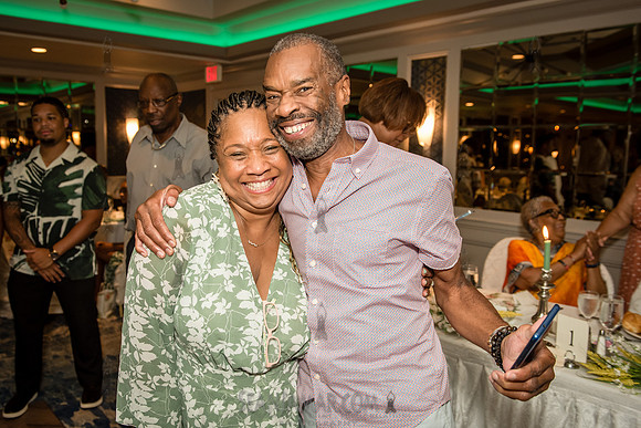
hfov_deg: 60.8
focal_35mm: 31
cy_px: 215
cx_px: 304
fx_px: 545
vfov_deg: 42.8
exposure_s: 1/200
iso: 1600
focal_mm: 28
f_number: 3.5
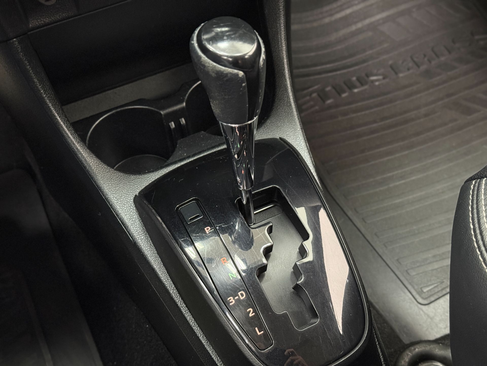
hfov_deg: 39.7
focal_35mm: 48
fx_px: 675
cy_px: 183
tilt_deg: -50.1
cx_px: 244
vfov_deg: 30.3
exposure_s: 1/24
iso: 800
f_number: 1.78
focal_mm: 6.76
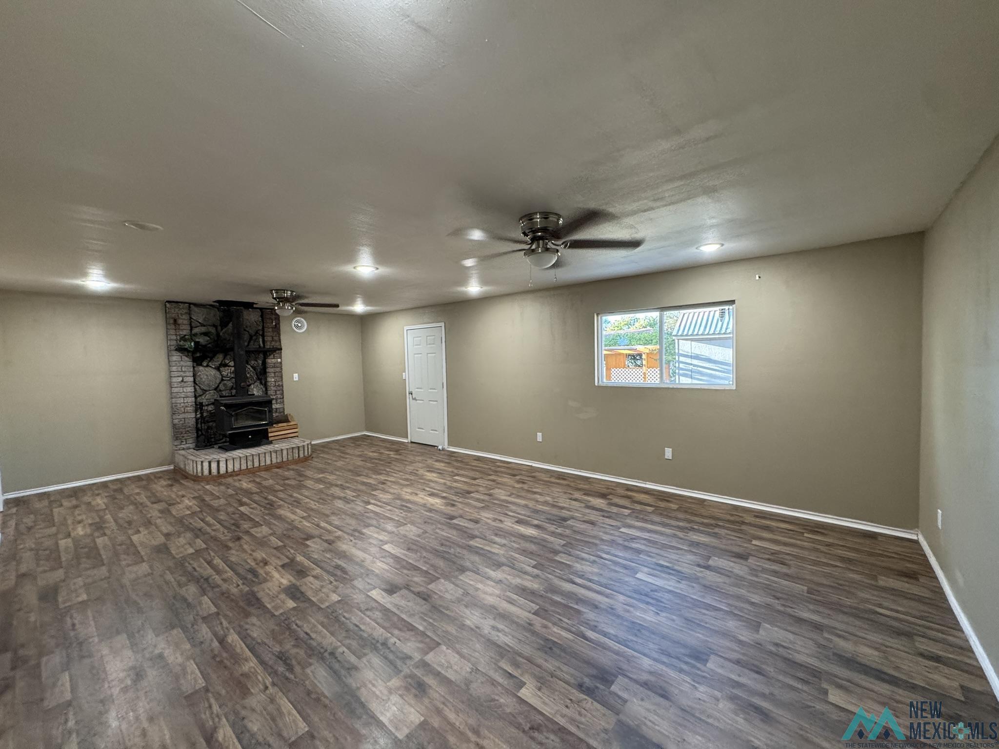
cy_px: 374
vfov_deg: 85.7
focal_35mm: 14
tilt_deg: -2.6
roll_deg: +1.6
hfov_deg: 102.1
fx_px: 404
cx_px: 500
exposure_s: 1/60
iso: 250
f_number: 2.2
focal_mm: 2.22
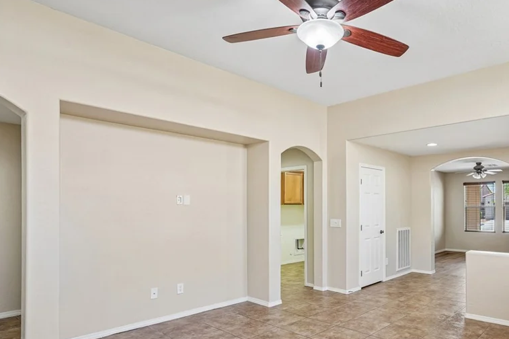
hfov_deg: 73.9
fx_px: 325
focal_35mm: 23
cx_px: 337
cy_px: 209
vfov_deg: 54.5
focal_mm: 17
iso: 400
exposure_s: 1/20
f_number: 8
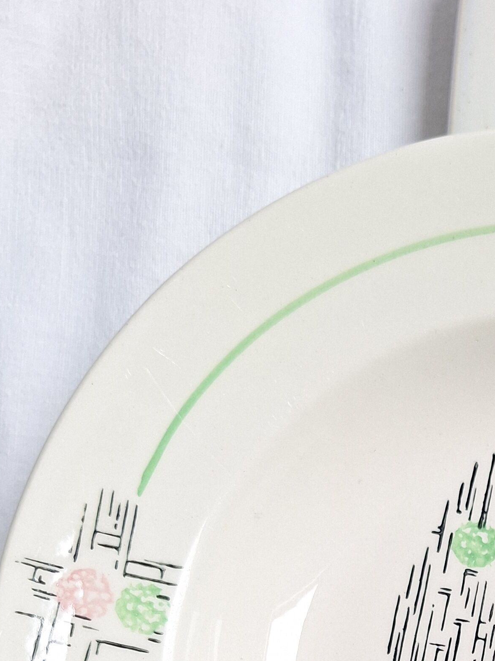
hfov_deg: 22.8
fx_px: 1144
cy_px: 730
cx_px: 568
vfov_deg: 29.1
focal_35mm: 60
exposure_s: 1/100
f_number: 1.8
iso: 64
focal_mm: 5.54
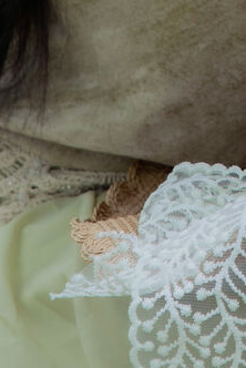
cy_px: -519
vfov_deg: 5.3
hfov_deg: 3.6
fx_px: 3876
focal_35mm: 379
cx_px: 438
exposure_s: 1/320
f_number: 4
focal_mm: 70
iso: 125
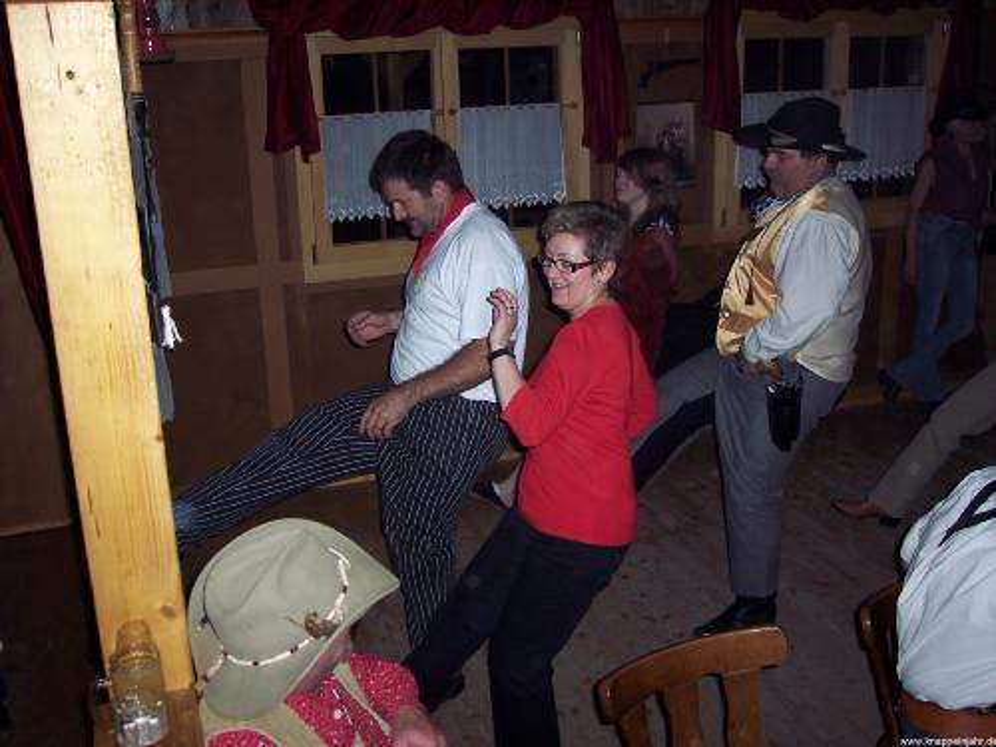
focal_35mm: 39
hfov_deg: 47.9
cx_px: 498
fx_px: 1122
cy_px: 374
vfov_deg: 36.8
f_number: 2.8
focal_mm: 8
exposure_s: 1/60
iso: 100
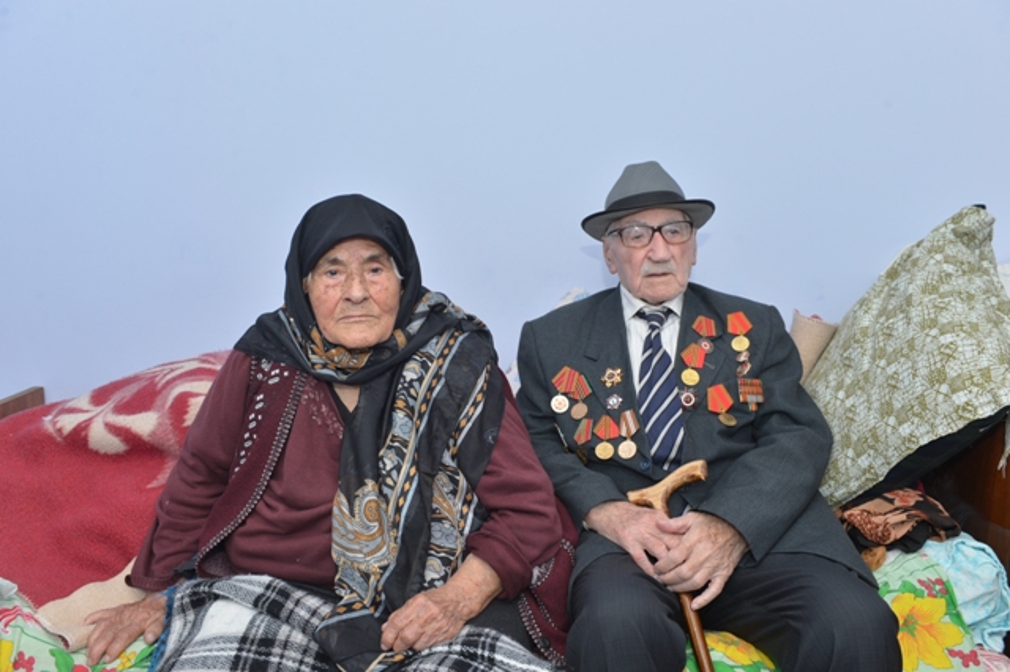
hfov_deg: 58.7
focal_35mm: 32
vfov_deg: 41.1
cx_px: 505
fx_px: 897
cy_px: 336
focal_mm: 32
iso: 500
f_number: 6.3
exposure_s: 1/60
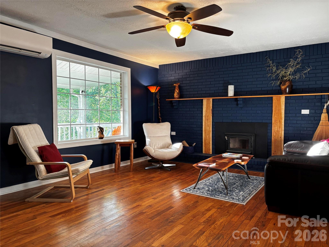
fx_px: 247
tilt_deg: -3.0
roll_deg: -0.1
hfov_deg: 67.3
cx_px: 164
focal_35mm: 26
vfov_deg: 53.1
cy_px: 124
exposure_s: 1/60
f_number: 1.6
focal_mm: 5.96
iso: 160
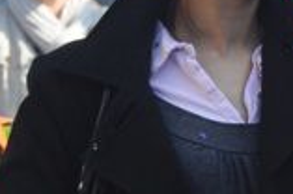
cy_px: 457
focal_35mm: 1025
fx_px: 8327
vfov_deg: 1.3
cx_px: 280
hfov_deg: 2.0
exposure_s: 1/250
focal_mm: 105
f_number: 8
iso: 200
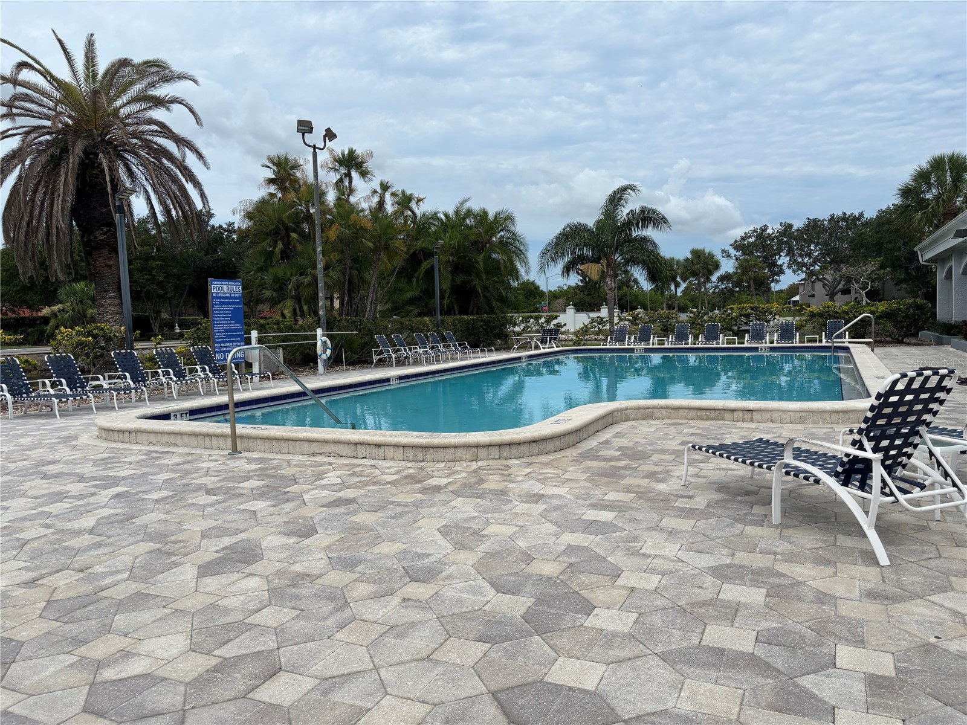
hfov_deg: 67.3
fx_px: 726
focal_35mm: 26
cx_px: 484
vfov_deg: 53.1
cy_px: 362
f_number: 1.6
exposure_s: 1/5618
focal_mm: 5.96
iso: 50
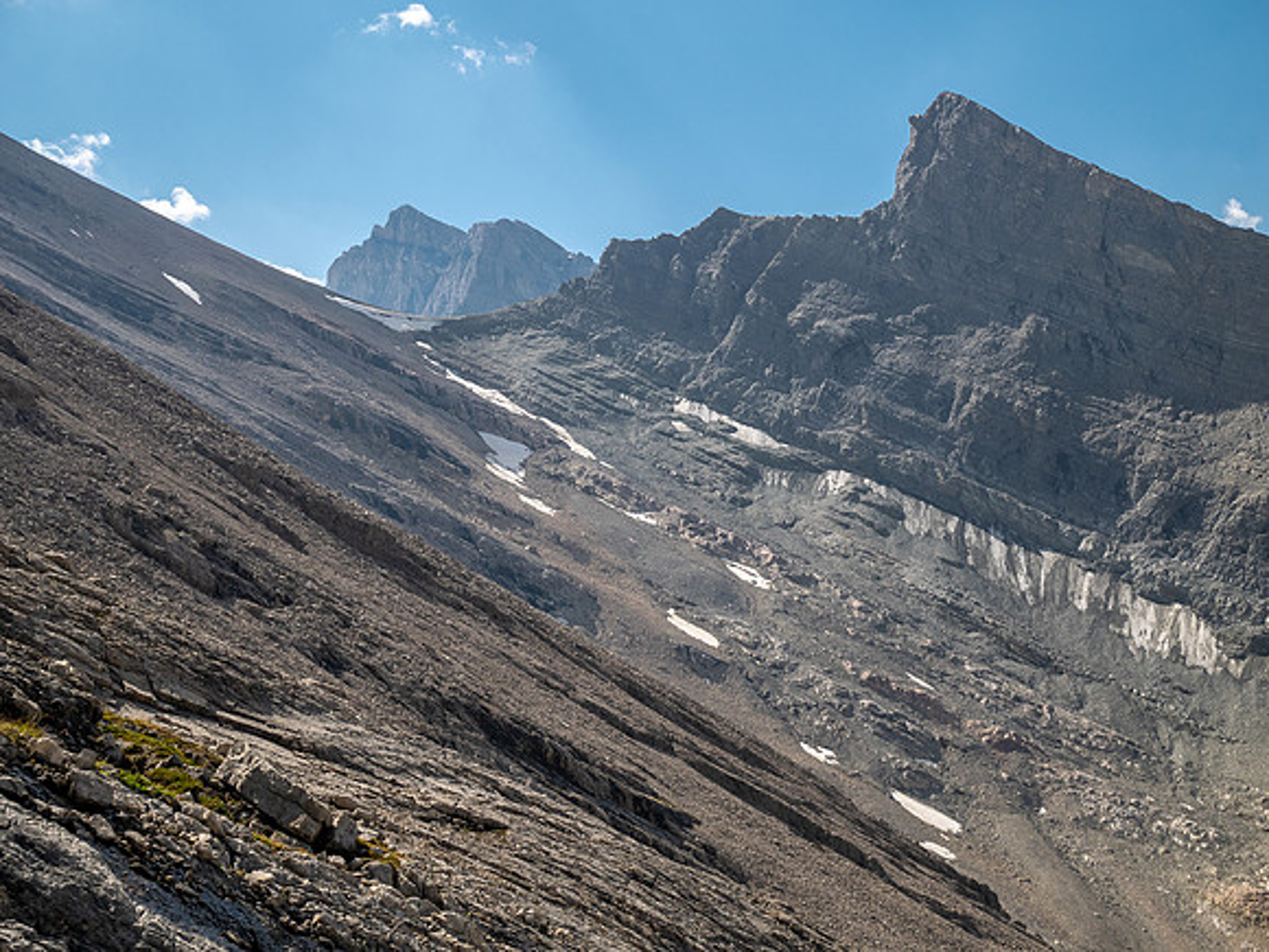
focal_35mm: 64
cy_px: 476
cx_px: 634
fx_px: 2346
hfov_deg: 30.3
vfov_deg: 22.9
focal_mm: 32
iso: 200
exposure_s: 1/200
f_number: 8
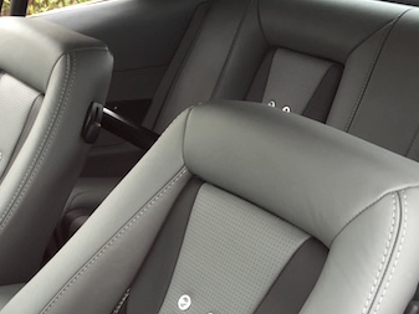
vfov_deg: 25.6
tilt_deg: -31.8
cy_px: 295
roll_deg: -4.8
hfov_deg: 33.5
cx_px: 63
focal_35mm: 55
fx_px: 666
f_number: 2.2
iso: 32
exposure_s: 1/60
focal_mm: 4.15
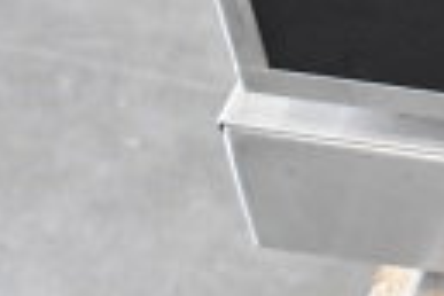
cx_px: 1008
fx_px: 4827
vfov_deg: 3.5
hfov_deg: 5.1
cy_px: -19
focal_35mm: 391
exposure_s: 1/125
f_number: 5.6
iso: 6400
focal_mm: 55
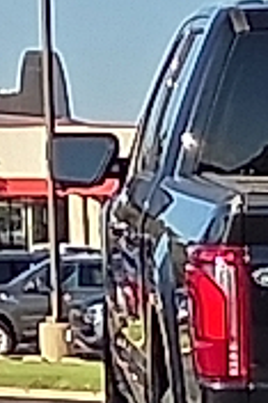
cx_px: 1083
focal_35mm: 379
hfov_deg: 3.4
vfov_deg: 5.1
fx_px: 4240
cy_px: 1266
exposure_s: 1/1667
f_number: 1.8
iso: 25
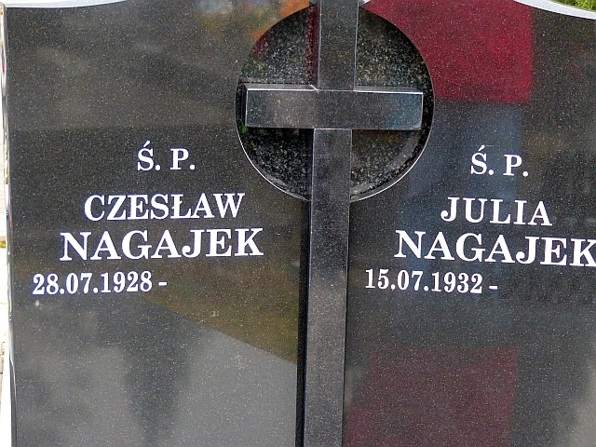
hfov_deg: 15.4
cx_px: 298
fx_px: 2204
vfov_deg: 11.6
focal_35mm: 128
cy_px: 224
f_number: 2.8
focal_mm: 23.1
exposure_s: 1/60
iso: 400
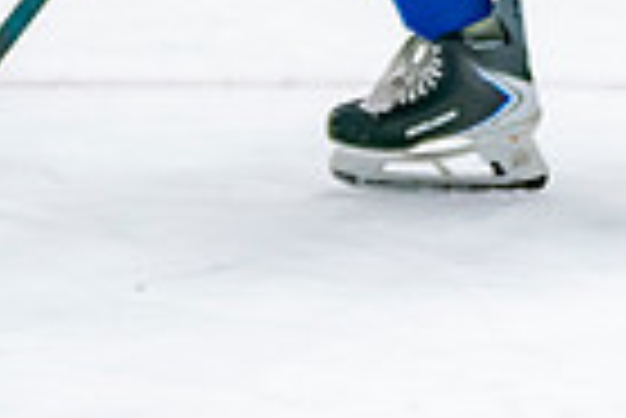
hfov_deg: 4.7
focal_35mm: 438
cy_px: -420
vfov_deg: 3.1
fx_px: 7624
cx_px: 650
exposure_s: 1/640
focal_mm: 70
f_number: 2.8
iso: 2000
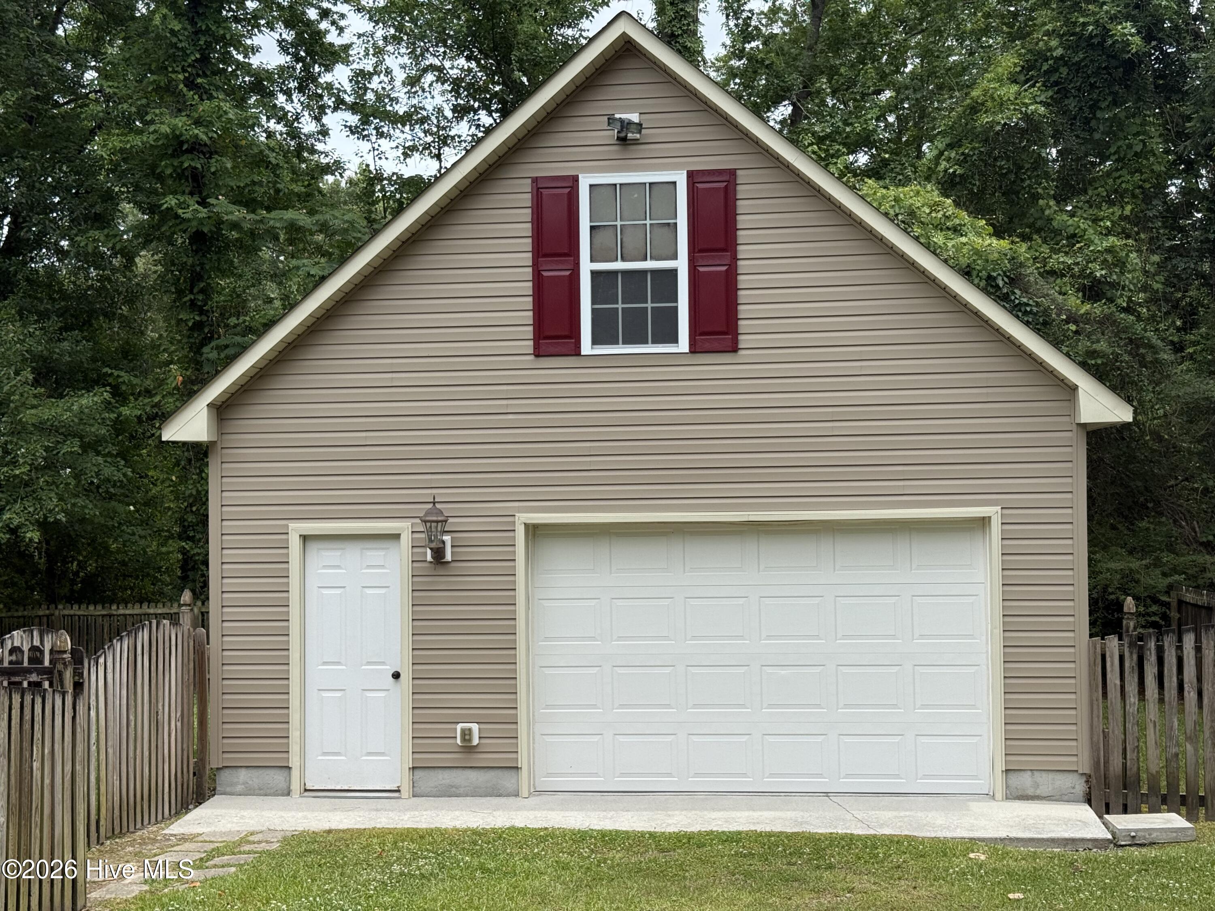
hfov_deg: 39.7
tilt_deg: +1.0
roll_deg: +0.7
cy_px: 456
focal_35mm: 48
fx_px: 1685
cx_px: 608
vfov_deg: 30.3
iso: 64
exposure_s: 1/1883
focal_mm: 6.76
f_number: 1.78
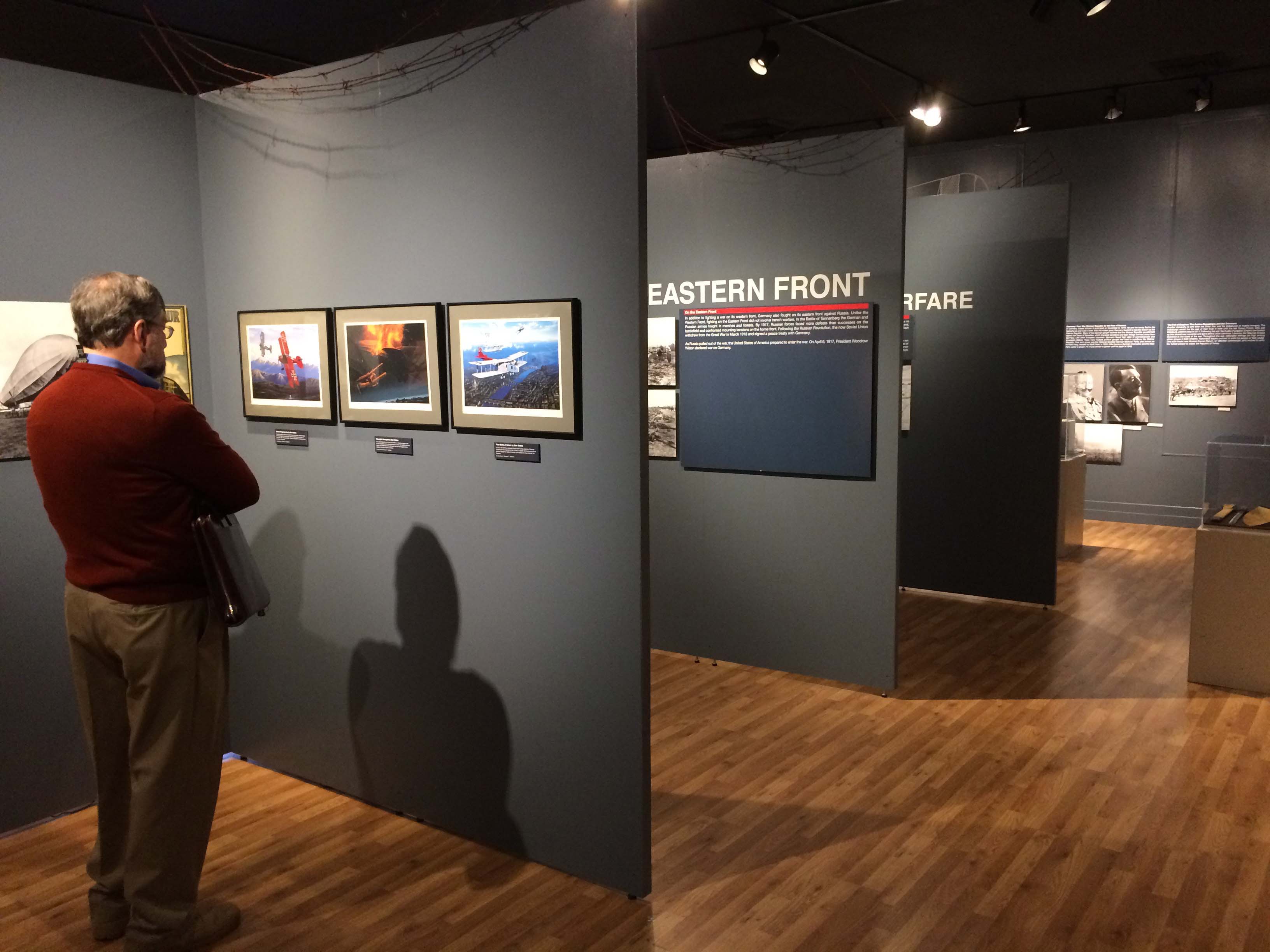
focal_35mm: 29
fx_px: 1064
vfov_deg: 48.2
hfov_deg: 61.7
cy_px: 476
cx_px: 635
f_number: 2.2
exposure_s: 1/30
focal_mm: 4.15
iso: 200
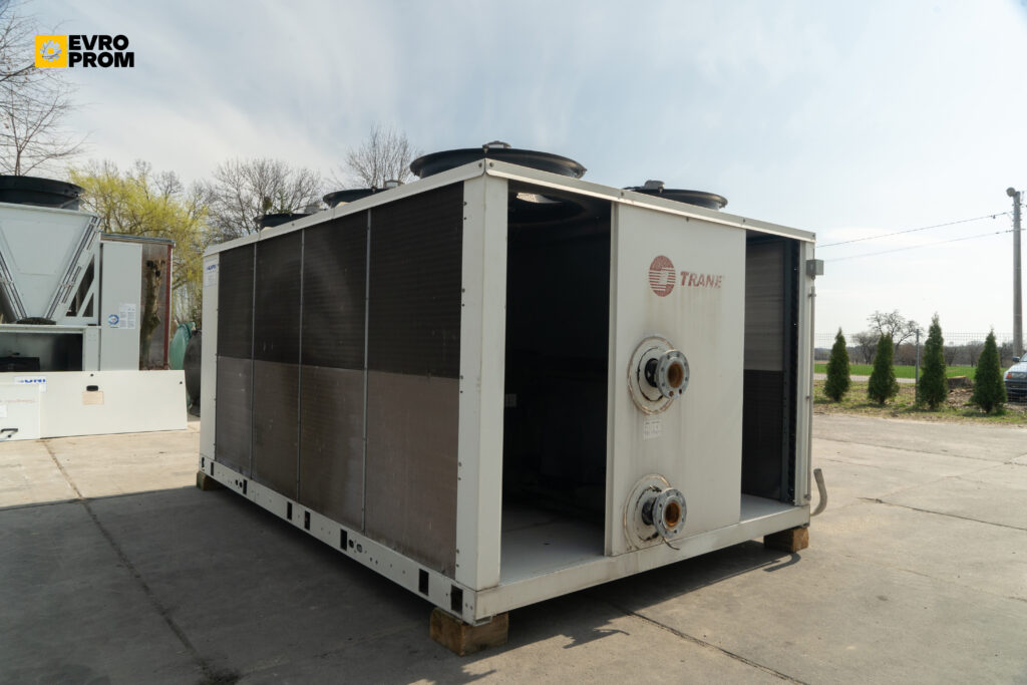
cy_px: 342
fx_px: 685
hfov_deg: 73.7
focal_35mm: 24
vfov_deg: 53.1
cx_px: 514
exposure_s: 1/125
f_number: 13
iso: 160
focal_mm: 24
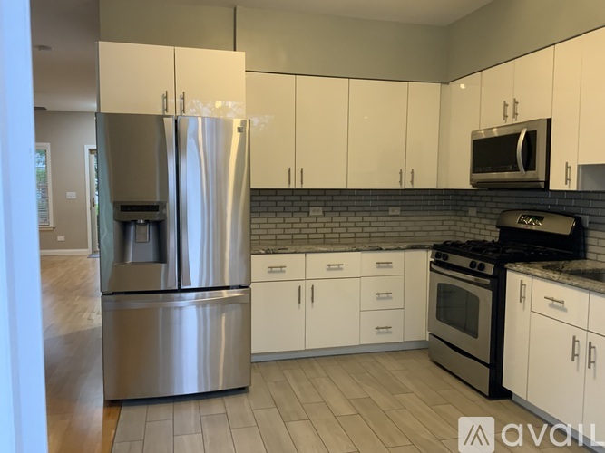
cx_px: 302
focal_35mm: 29
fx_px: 507
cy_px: 226
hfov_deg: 61.7
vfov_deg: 48.2
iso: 200
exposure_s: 1/60
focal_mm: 3
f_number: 1.8
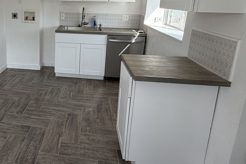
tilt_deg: -13.0
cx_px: 61
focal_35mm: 30
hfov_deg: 58.6
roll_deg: -1.3
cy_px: 45
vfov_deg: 42.5
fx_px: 205
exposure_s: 1/383
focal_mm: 2.22
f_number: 2.2
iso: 50
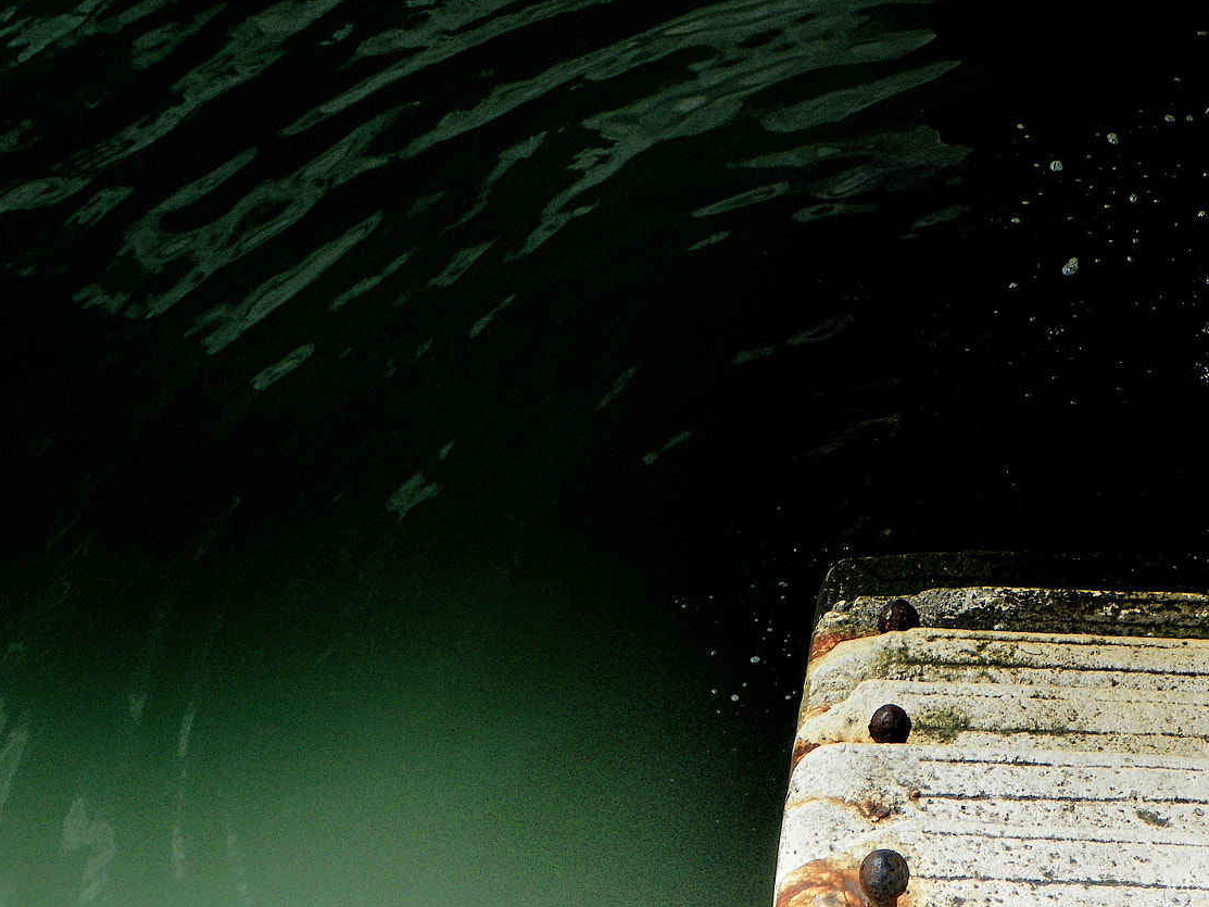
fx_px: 2410
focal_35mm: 69
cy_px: 613
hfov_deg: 28.0
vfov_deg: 21.2
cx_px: 767
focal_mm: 8.5
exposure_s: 1/500
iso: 64
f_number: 5.6
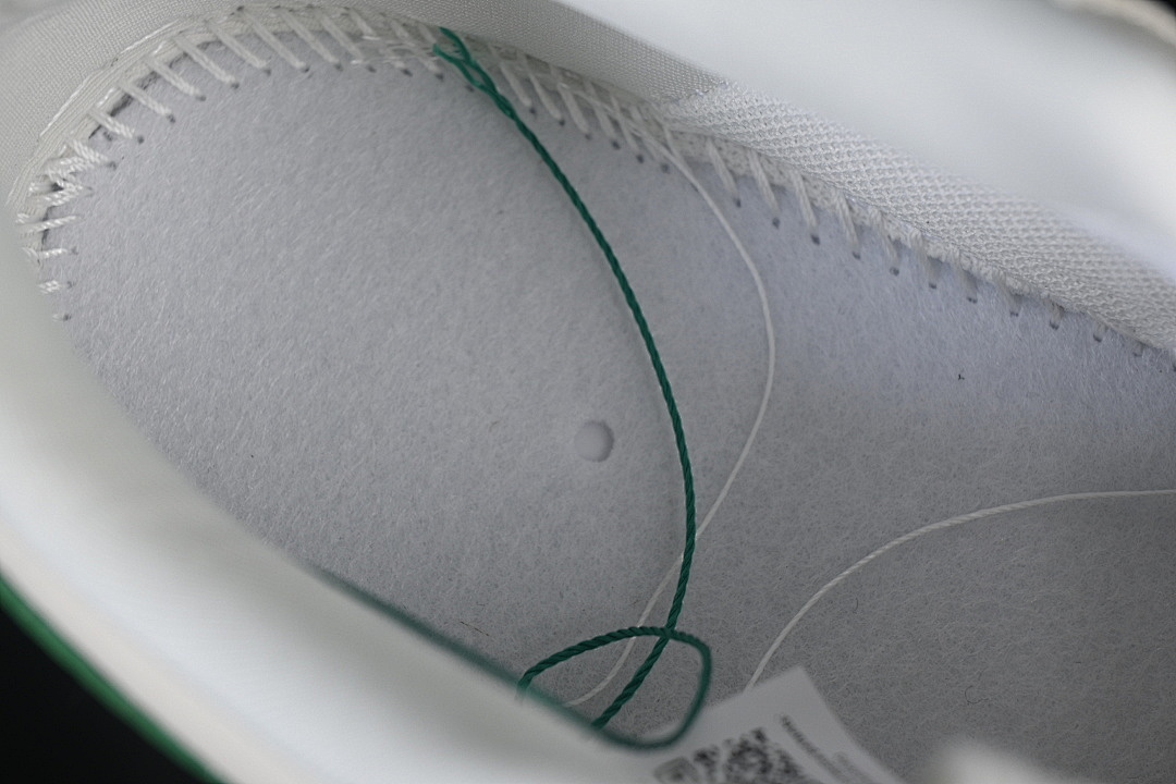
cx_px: 588
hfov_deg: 27.0
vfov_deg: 18.2
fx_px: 2450
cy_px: 392
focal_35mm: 75
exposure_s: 1/80
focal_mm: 50
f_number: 7.1
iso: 160
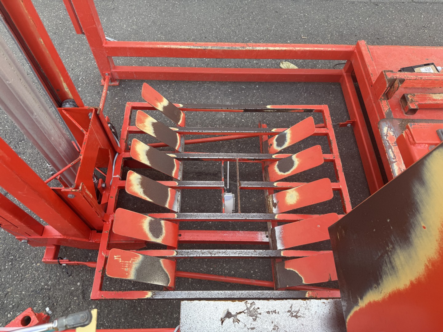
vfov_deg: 56.8
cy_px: 166
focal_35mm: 24
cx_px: 222
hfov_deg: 71.6
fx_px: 307
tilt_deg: -60.1
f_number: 1.78
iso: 64
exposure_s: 1/132
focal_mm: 6.76
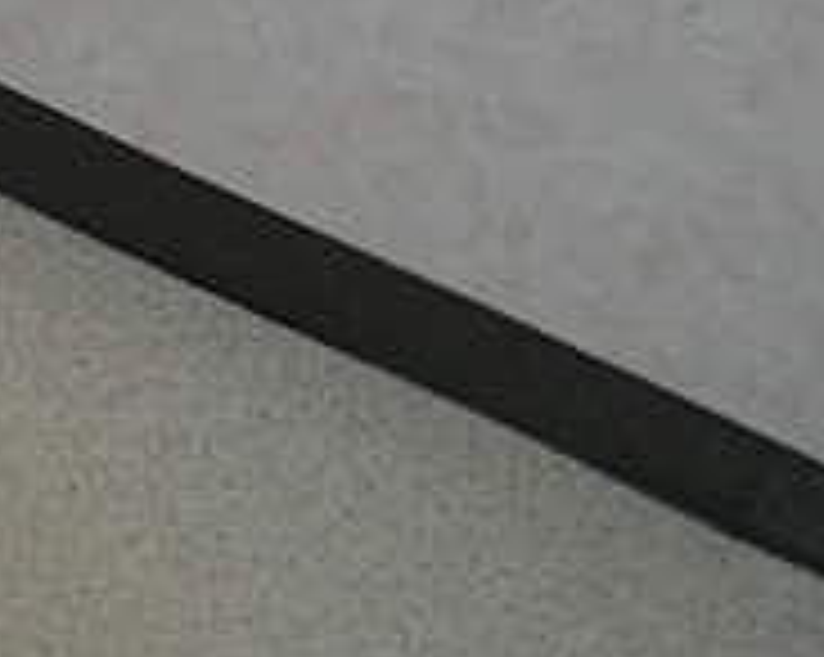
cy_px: -158
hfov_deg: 13.8
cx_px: -468
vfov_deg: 11.6
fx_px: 3167
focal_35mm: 130
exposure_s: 1/60
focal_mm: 8
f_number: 2.8
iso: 100
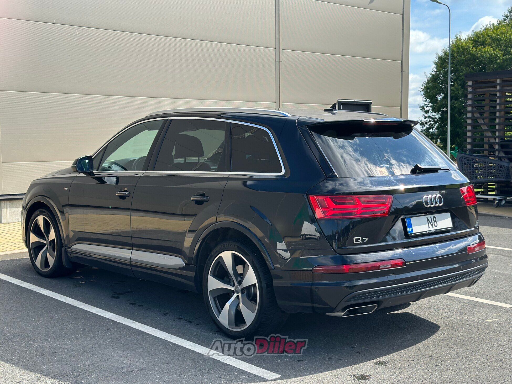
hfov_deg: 39.7
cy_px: 192
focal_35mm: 48
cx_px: 256
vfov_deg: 30.3
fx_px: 710
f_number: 1.78
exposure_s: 1/2410
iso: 100
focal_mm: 6.86
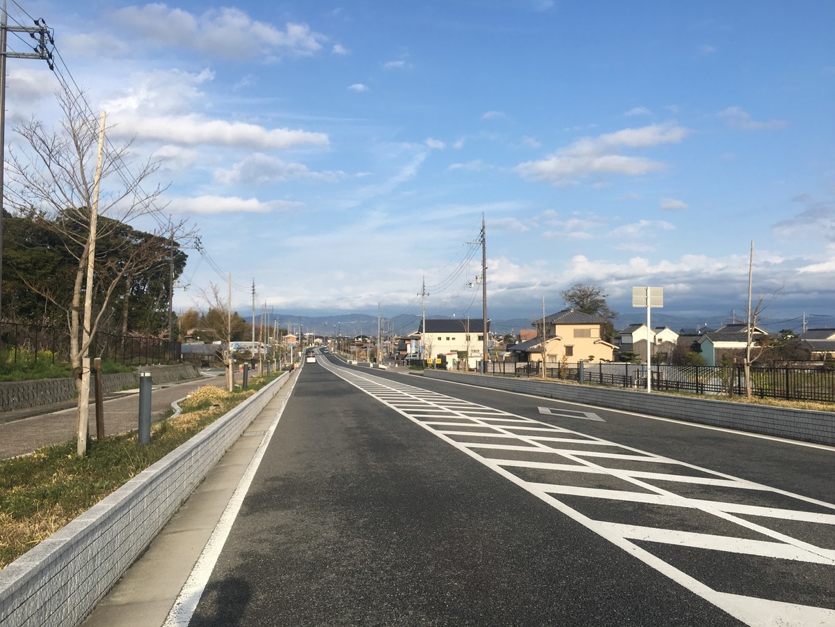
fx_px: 700
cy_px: 314
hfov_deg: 61.7
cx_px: 418
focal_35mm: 29
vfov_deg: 48.2
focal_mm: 4.15
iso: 25
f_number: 2.2
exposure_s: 1/1508
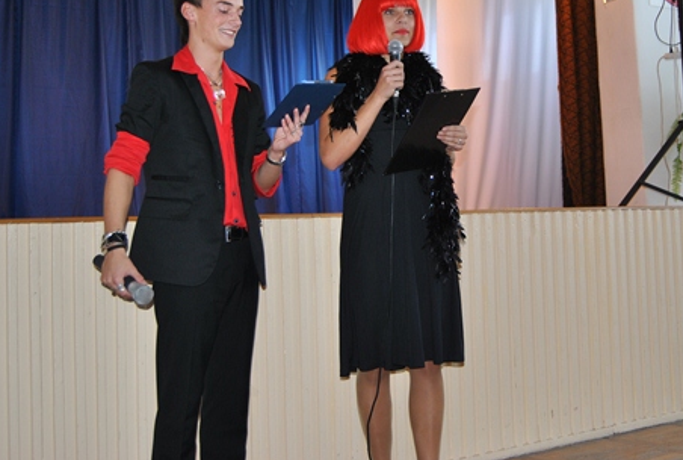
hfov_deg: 38.6
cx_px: 422
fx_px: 970
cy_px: 139
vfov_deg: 26.4
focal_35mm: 51
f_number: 3.8
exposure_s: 1/60
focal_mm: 24
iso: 200
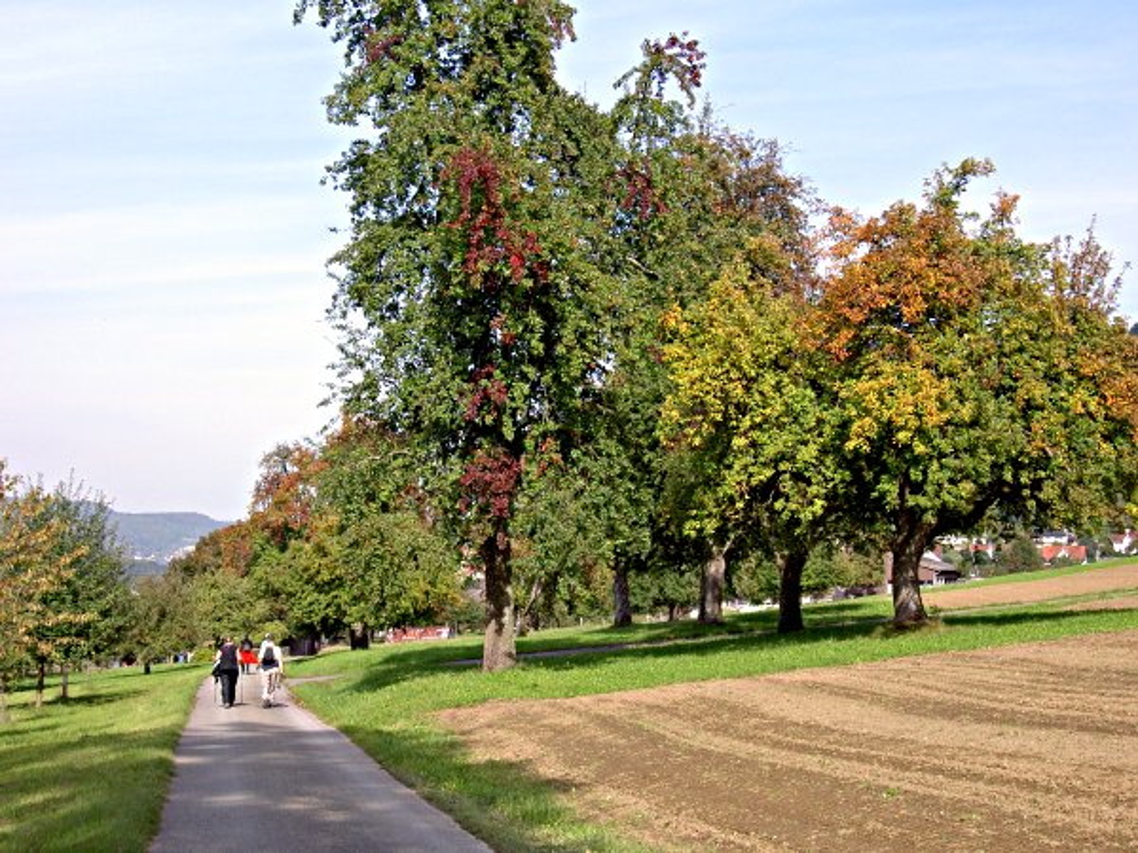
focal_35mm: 60
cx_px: 569
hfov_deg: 32.2
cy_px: 426
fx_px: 1972
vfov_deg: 24.4
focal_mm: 9.9
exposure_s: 1/160
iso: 50
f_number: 6.4
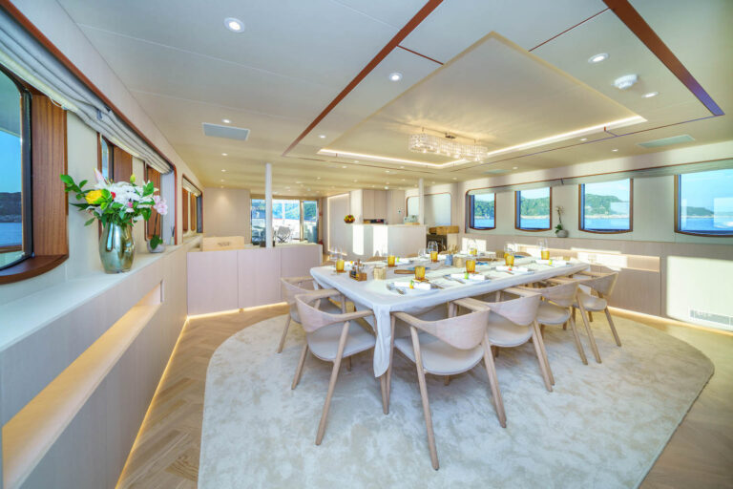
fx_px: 244
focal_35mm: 12
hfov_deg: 112.6
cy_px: 244
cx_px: 366
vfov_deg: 90.0
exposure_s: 1/100
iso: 125
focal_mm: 12
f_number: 4
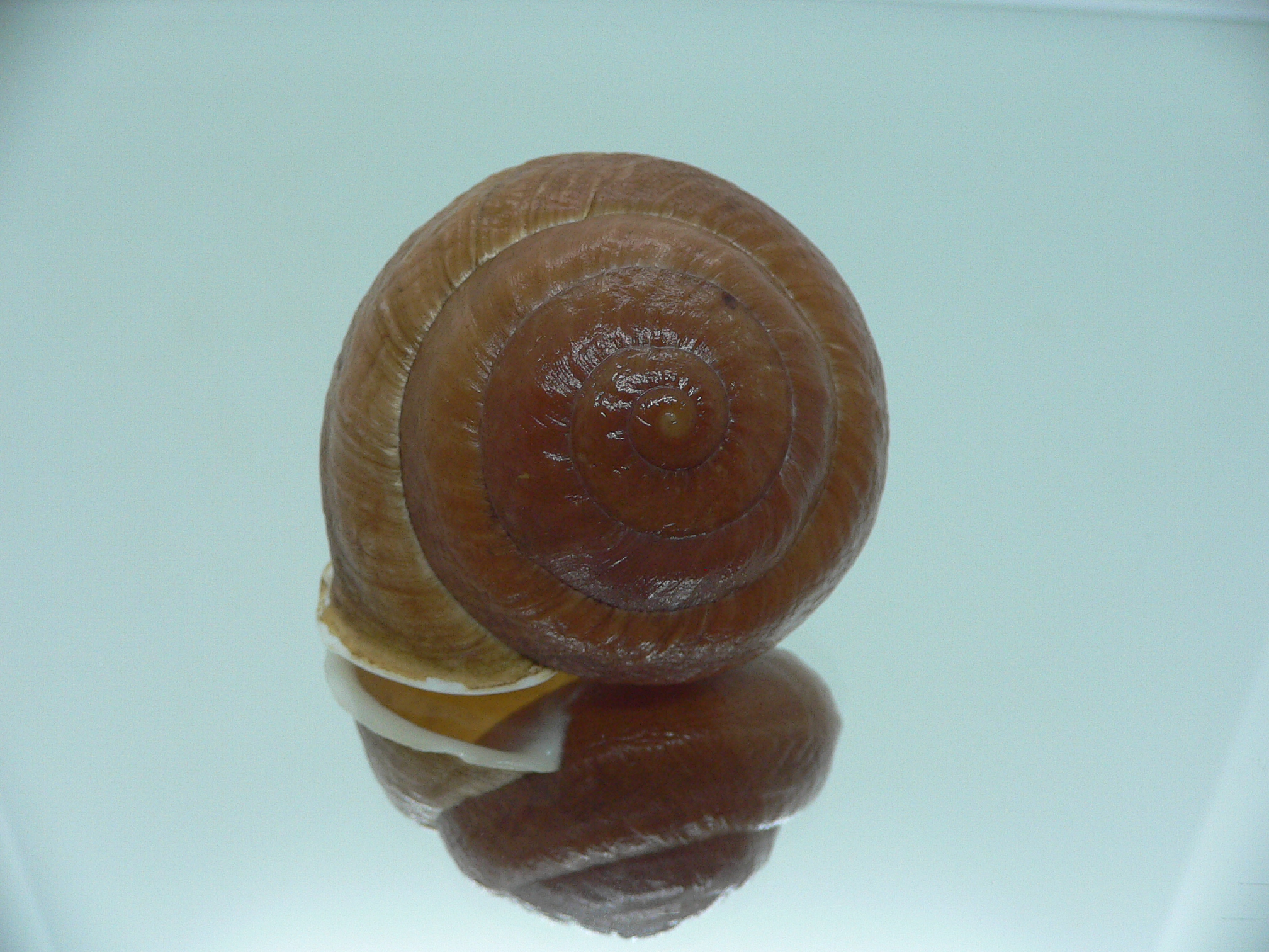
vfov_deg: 40.7
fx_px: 1283
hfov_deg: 52.6
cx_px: 634
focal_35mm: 35
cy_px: 476
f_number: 2.8
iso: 150
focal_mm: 4.6
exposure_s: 1/60
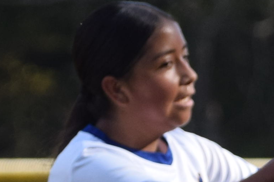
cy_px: 309
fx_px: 12489
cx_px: 439
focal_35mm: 1641
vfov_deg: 0.8
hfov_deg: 1.3
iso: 400
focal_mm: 140
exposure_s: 1/1000
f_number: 4.8
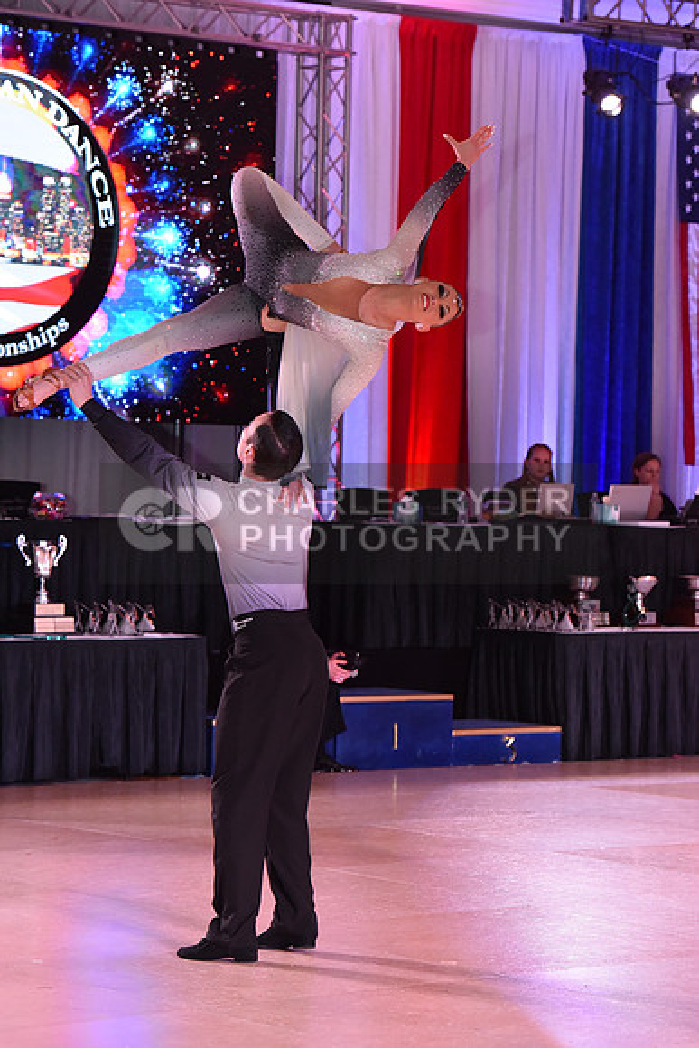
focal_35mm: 122
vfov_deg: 16.8
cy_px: 524
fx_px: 3551
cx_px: 350
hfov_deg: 11.2
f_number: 5
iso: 2500
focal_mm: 122
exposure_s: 1/320
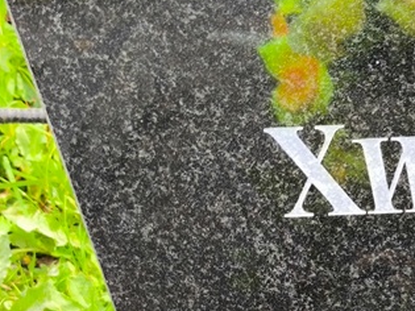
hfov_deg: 14.9
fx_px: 1522
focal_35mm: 127
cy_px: 335
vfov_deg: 11.5
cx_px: 525
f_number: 1.7
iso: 50
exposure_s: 1/136
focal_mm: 4.71
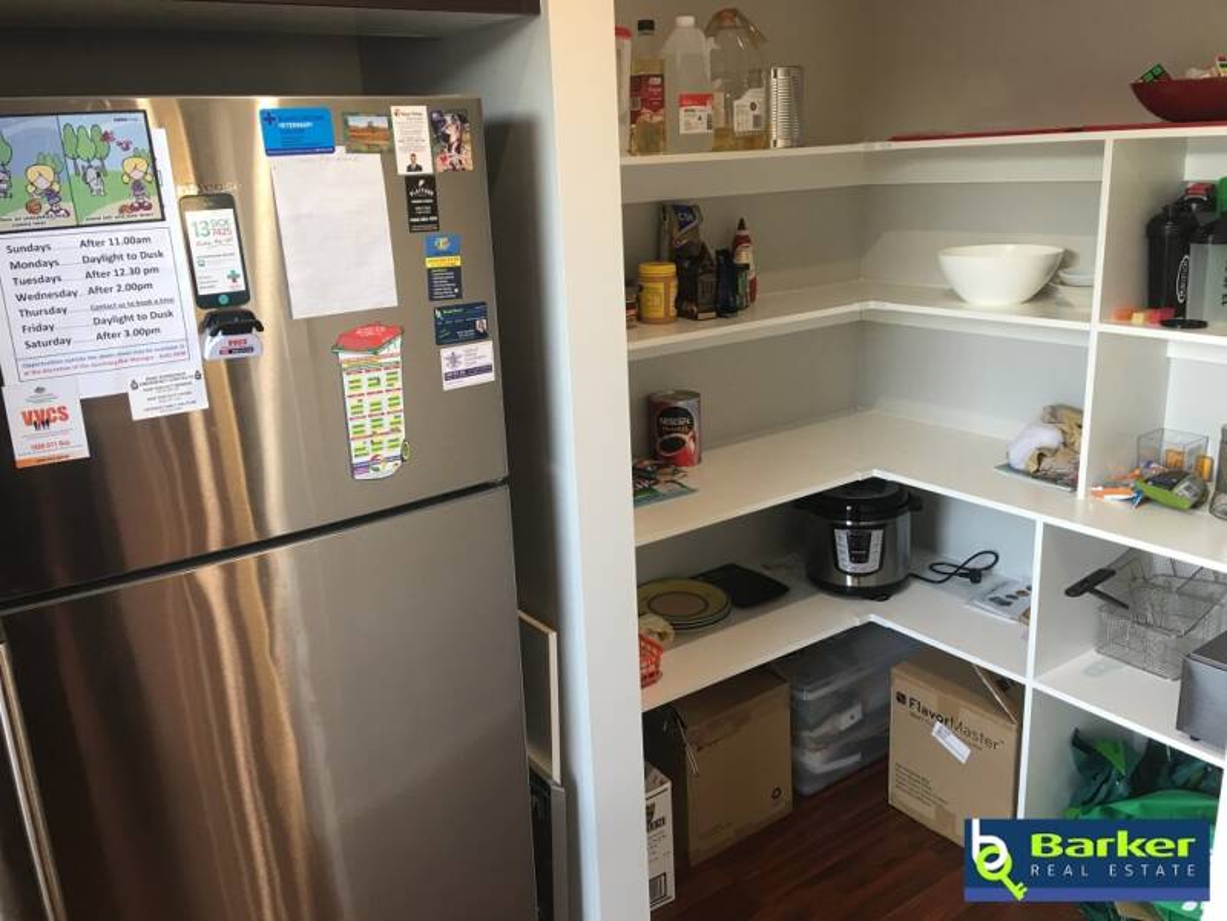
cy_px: 460
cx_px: 614
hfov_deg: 61.7
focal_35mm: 29
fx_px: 1028
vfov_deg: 48.2
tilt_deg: -15.5
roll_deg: +3.1
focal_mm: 4.15
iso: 32
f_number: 2.2
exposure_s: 1/17
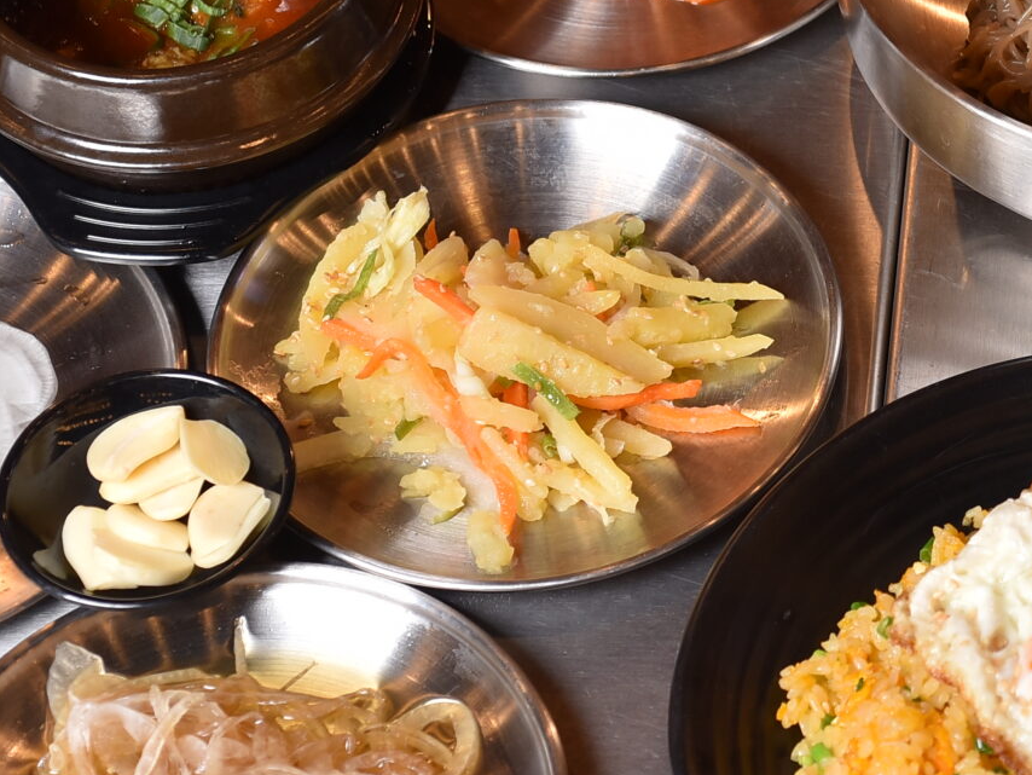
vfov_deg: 8.6
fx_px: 5159
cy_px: 78
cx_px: 1235
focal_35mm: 173
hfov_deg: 11.2
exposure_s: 1/80
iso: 250
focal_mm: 60
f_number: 5
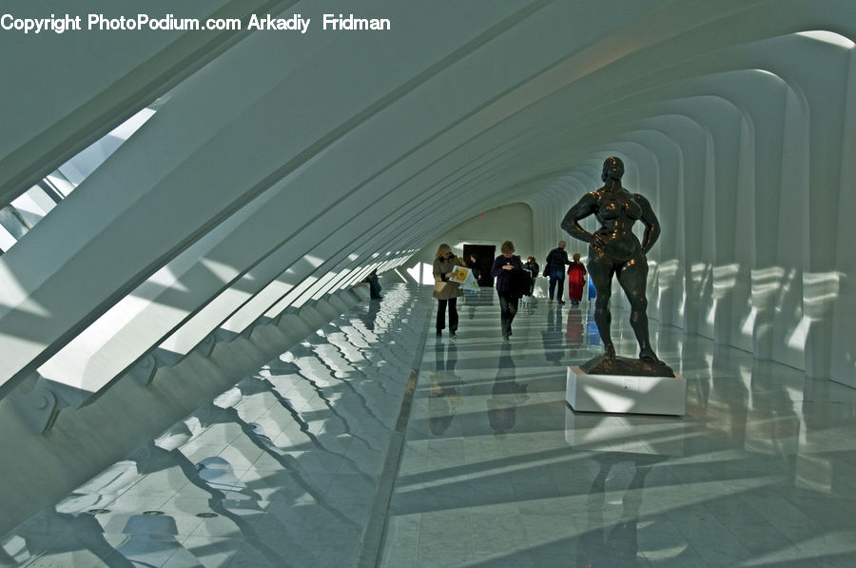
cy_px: 284
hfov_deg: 37.9
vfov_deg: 25.7
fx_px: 1246
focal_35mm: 52
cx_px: 428
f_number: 7.1
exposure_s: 1/160
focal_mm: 35
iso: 200
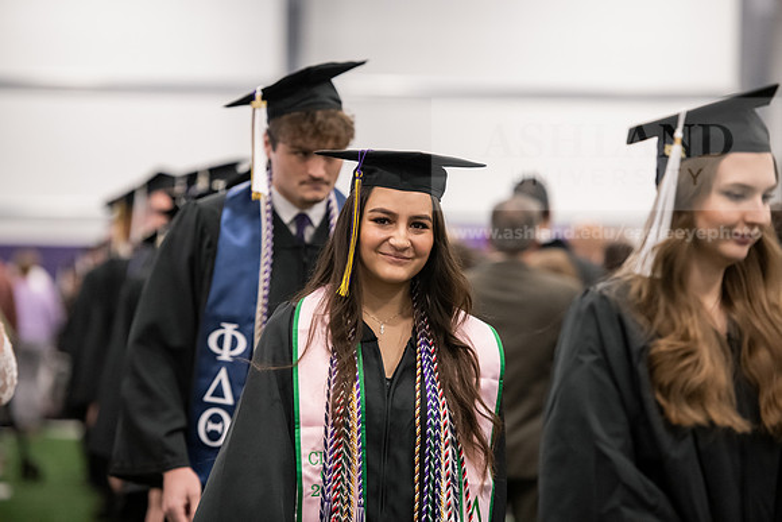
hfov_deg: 13.2
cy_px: 261
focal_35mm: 155
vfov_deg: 8.9
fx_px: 3368
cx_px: 391
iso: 3200
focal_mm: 155
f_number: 3.2
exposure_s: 1/200
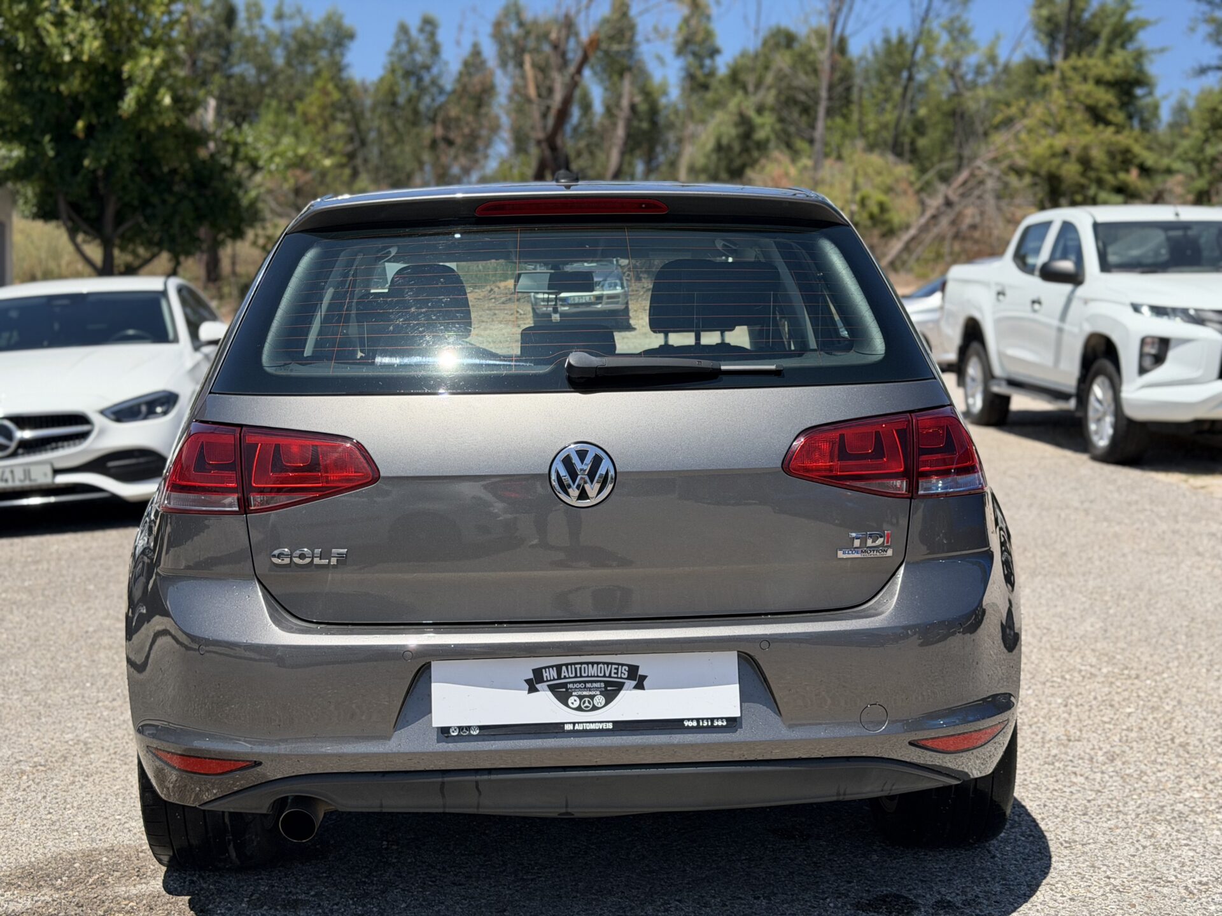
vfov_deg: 30.3
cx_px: 611
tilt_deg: -3.7
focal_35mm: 48
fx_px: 1694
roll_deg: -2.6
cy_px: 458
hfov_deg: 39.7
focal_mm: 6.76
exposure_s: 1/5208
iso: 100
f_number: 1.78
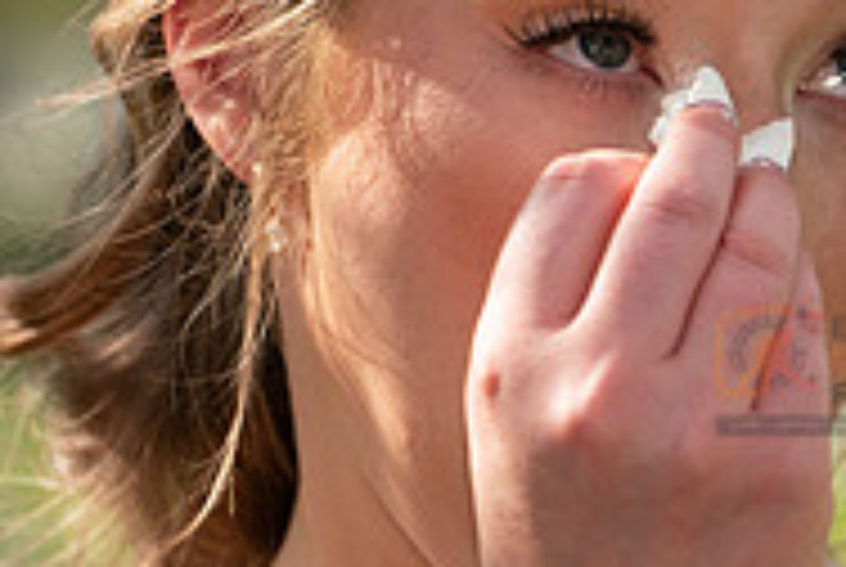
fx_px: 10874
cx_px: 909
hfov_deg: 4.4
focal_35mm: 462
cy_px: 367
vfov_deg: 3.0
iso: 400
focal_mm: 150
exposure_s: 1/1250
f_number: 4.5
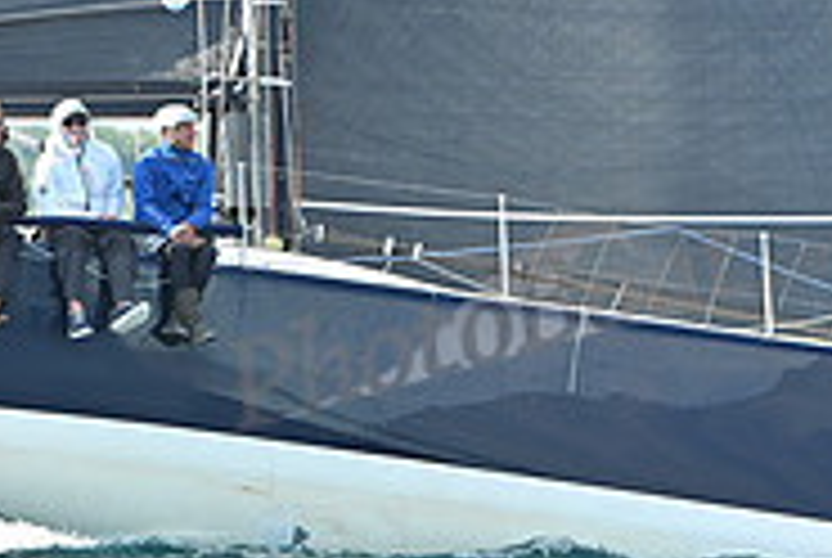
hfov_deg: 3.9
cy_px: 142
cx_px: 0
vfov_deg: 2.6
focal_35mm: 532
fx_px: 12315
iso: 320
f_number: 4.5
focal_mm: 170
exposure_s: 1/1000
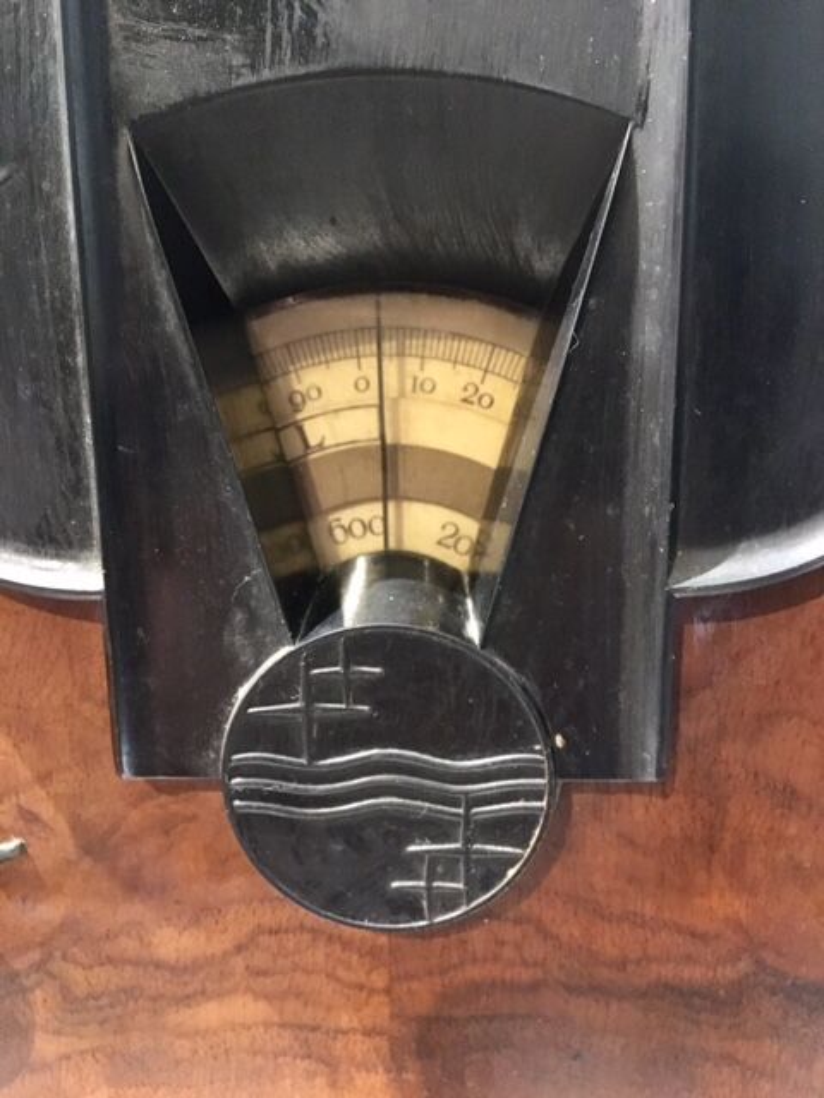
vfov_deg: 61.7
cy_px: 549
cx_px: 412
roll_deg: +1.9
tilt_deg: -11.6
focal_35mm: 29
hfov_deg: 48.2
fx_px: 920
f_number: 2.2
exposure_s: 1/17
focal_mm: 4.15
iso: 320
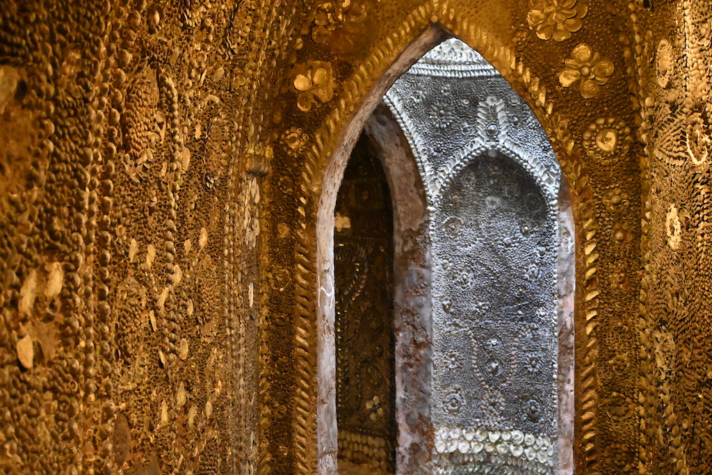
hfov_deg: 49.5
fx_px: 771
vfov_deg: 34.2
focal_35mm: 39
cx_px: 356
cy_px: 238
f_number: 4.5
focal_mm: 26
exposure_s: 1/60
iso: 11400
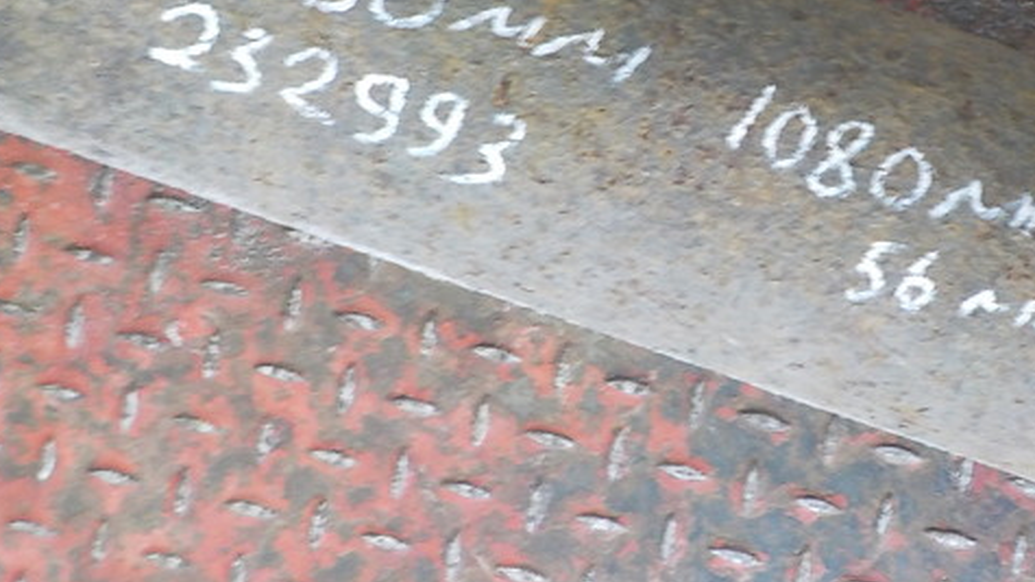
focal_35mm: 44
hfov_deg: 45.9
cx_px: 667
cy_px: 185
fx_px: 1207
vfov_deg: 26.9
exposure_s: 1/30
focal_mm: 4.1
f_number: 3.3
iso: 360
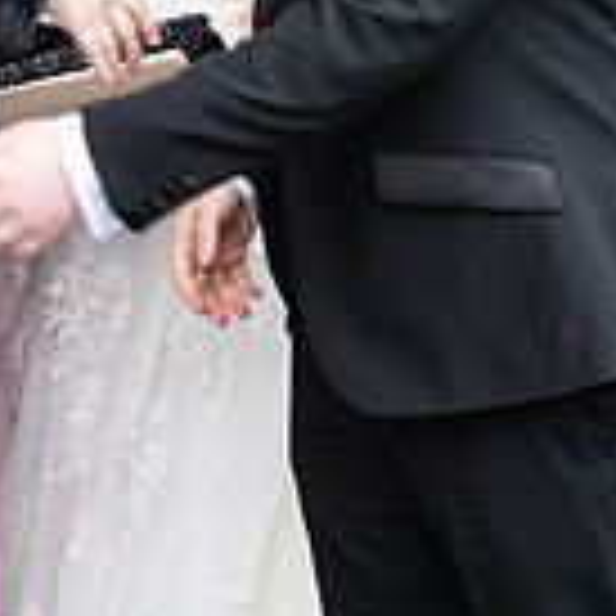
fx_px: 2537
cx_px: 211
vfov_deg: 13.4
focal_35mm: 126
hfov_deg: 13.8
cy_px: -182
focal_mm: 35
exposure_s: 1/160
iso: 125
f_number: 3.5
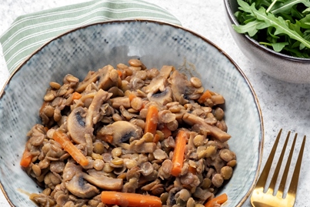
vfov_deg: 10.2
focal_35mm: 134
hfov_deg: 15.3
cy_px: 139
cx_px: 185
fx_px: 1154
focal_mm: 60
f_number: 11
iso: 100
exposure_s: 1/125
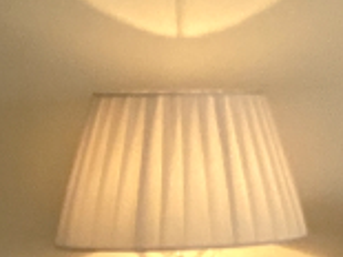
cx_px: 1095
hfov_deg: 8.1
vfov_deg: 7.4
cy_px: 317
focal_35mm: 200
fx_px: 1980
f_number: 2.4
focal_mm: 3.3
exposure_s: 1/50
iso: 80
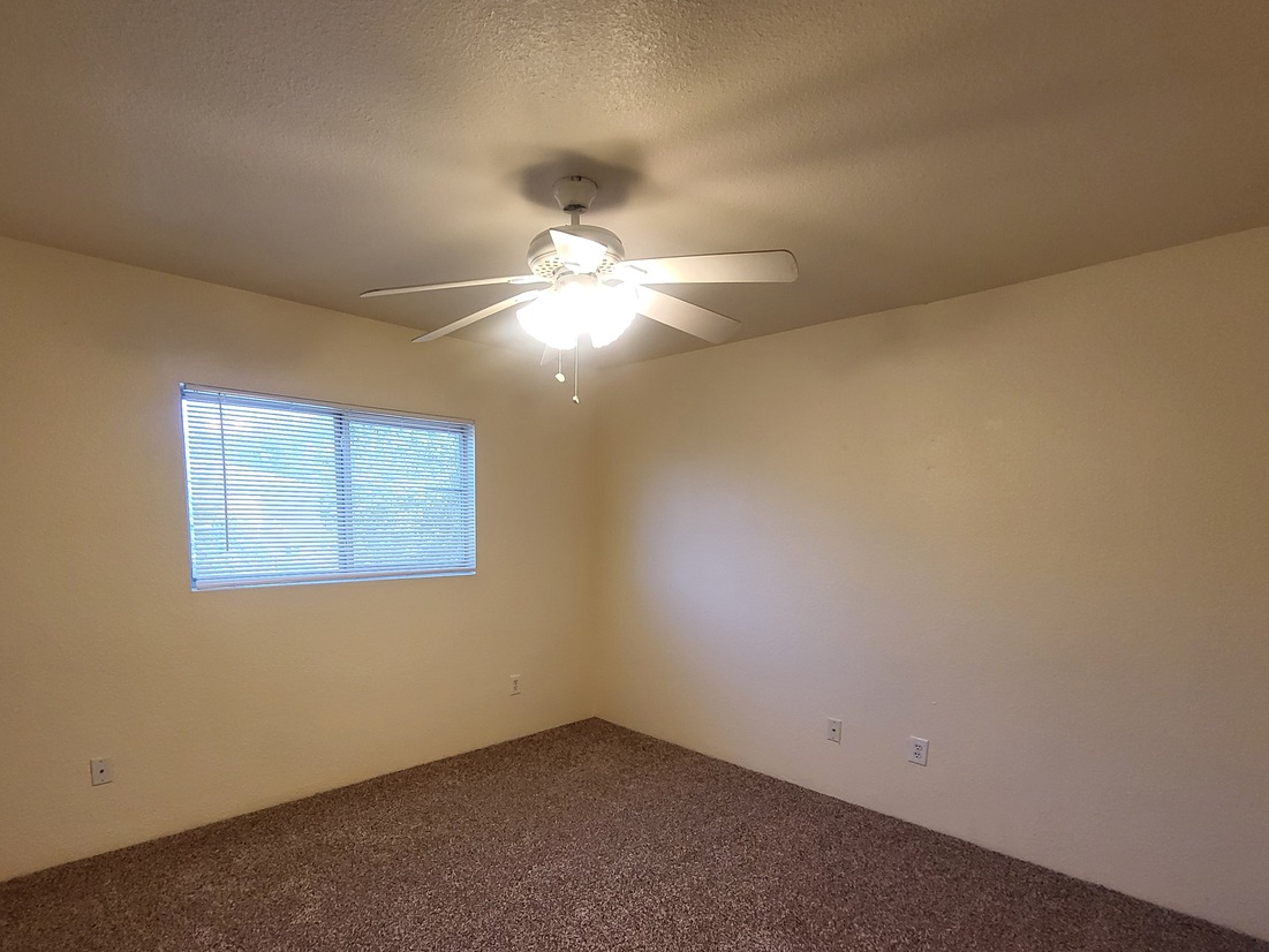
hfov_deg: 90.9
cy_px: 595
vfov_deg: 73.5
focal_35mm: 17
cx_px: 589
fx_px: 623
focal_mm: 1.74
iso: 125
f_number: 2.2
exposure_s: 1/60
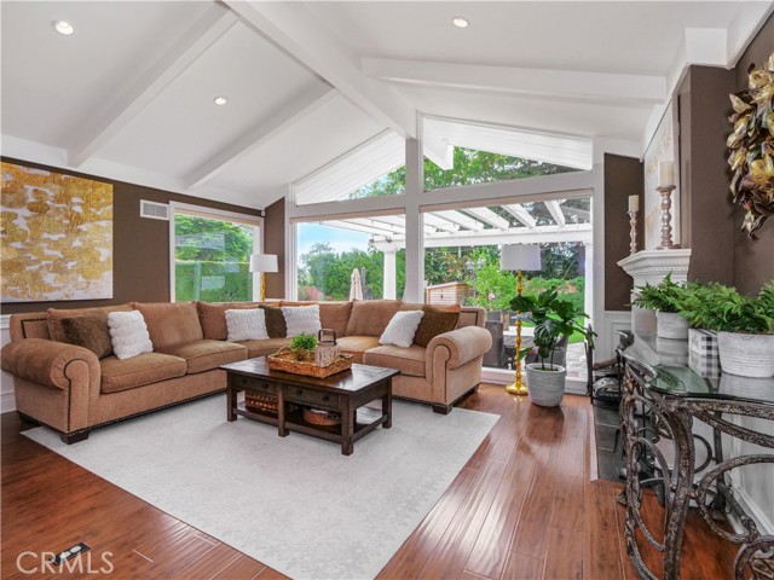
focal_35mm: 16
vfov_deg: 78.1
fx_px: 358
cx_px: 387
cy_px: 290
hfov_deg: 94.5
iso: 1600
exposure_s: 1/320
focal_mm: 8
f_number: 8
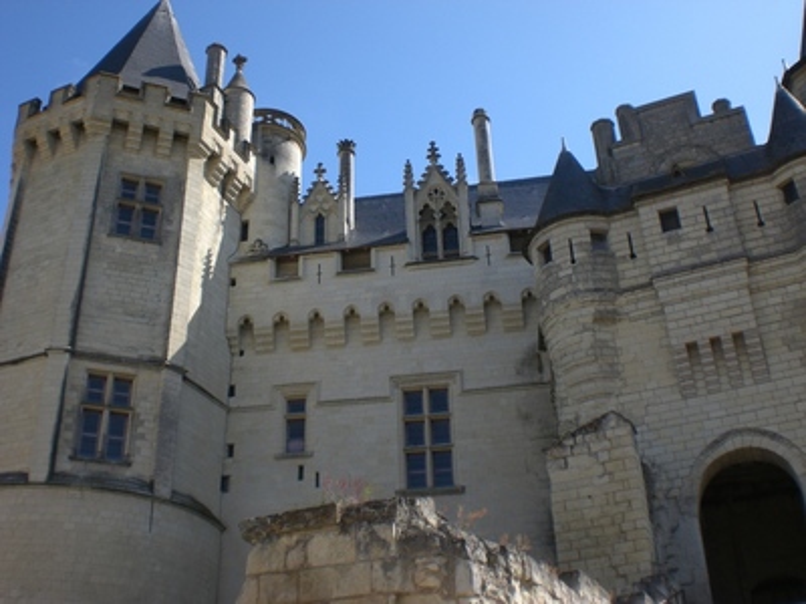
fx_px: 885
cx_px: 403
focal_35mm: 38
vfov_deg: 37.7
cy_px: 302
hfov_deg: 49.0
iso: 50
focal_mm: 6.3
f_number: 4.4
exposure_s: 1/400
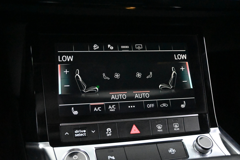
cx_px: 120
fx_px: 230
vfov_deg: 38.4
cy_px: 80
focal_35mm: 34
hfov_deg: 55.1
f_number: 4.2
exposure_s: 1/40
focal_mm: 23
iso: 20000
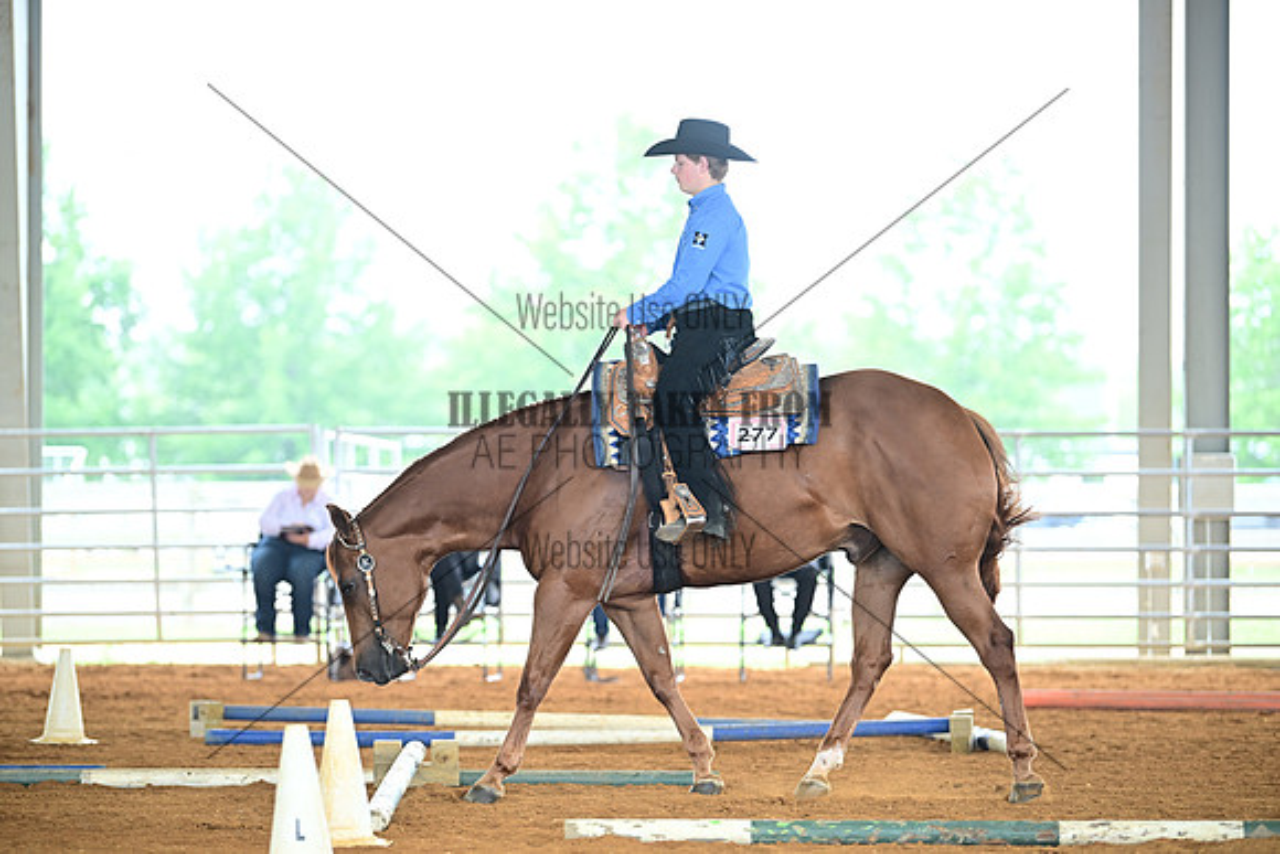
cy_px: 427
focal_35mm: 160
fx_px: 5690
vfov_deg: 8.6
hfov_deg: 12.8
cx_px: 640
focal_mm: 160
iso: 500
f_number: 3.2
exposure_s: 1/344
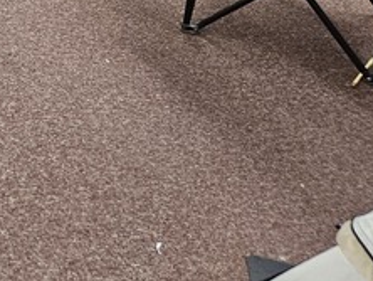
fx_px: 1143
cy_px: -256
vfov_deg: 12.5
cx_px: -422
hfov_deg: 14.6
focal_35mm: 106
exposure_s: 1/120
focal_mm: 5.4
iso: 250
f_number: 1.8
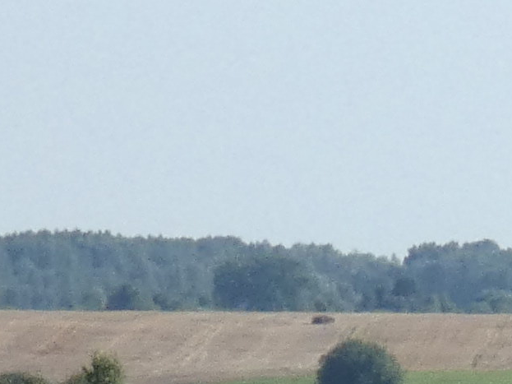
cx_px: 1706
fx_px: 13590
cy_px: 1128
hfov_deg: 2.1
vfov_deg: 1.6
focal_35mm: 919
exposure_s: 1/800
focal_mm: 21
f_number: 5.1
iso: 200
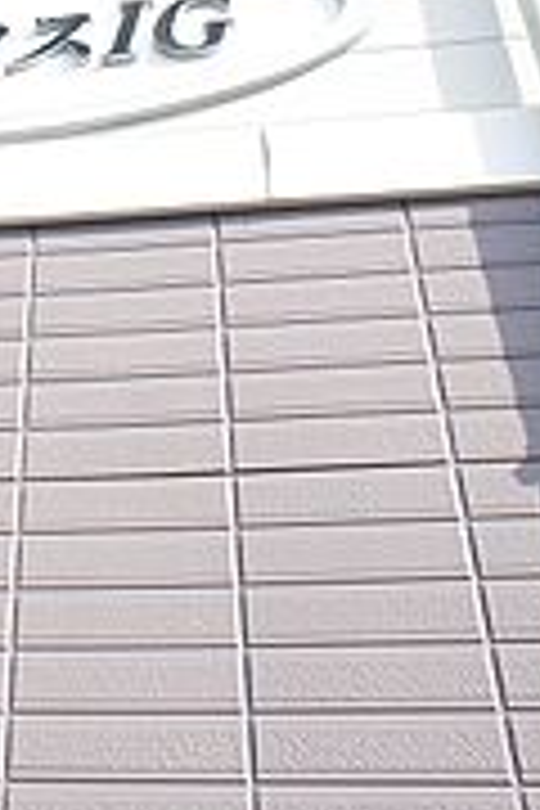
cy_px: 14
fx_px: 1440
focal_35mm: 64
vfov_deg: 29.5
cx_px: -52
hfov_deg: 20.3
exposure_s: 1/200
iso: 200
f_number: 6.3
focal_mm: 16
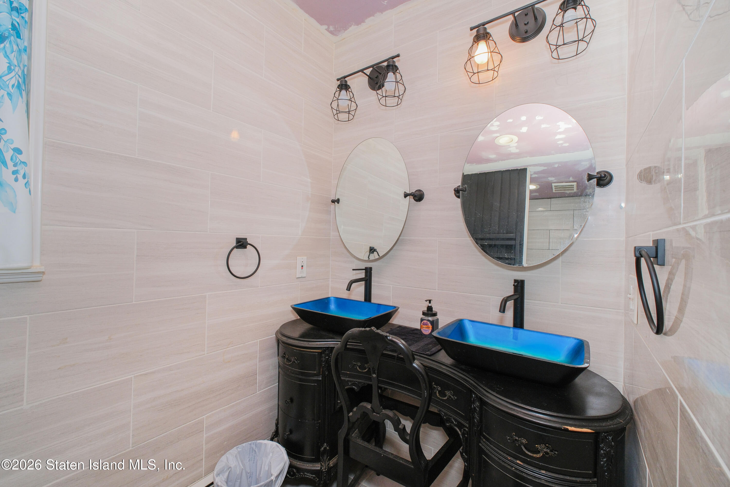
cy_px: 244
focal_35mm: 15
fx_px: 304
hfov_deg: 100.4
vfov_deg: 77.3
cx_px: 365
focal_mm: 10
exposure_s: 1/60
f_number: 8
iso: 400
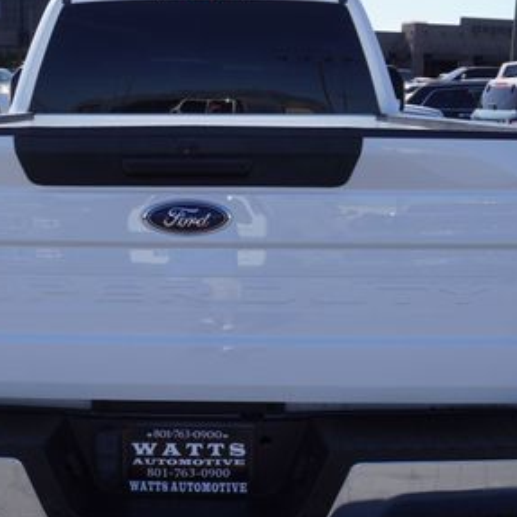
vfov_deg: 30.0
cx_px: 180
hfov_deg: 29.9
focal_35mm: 57
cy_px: 303
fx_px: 963
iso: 100
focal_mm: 20
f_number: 7.1
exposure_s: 1/200
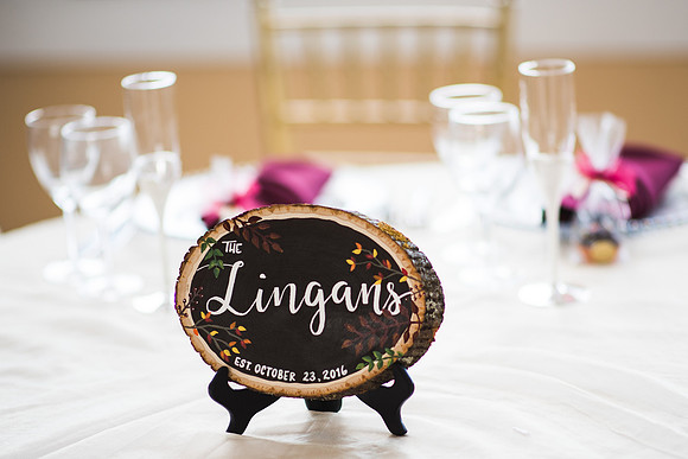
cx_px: 367
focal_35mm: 110
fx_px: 2112
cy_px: 255
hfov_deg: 18.5
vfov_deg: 12.4
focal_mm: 85
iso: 100
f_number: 1.4
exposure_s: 1/640
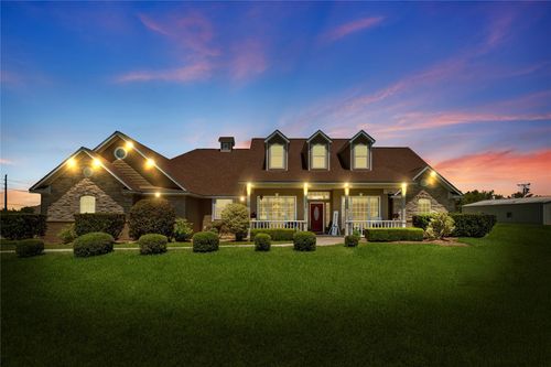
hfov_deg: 104.3
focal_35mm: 14
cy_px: 184
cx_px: 276
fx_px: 214
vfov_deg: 81.2
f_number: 8
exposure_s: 1/80
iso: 100
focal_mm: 14
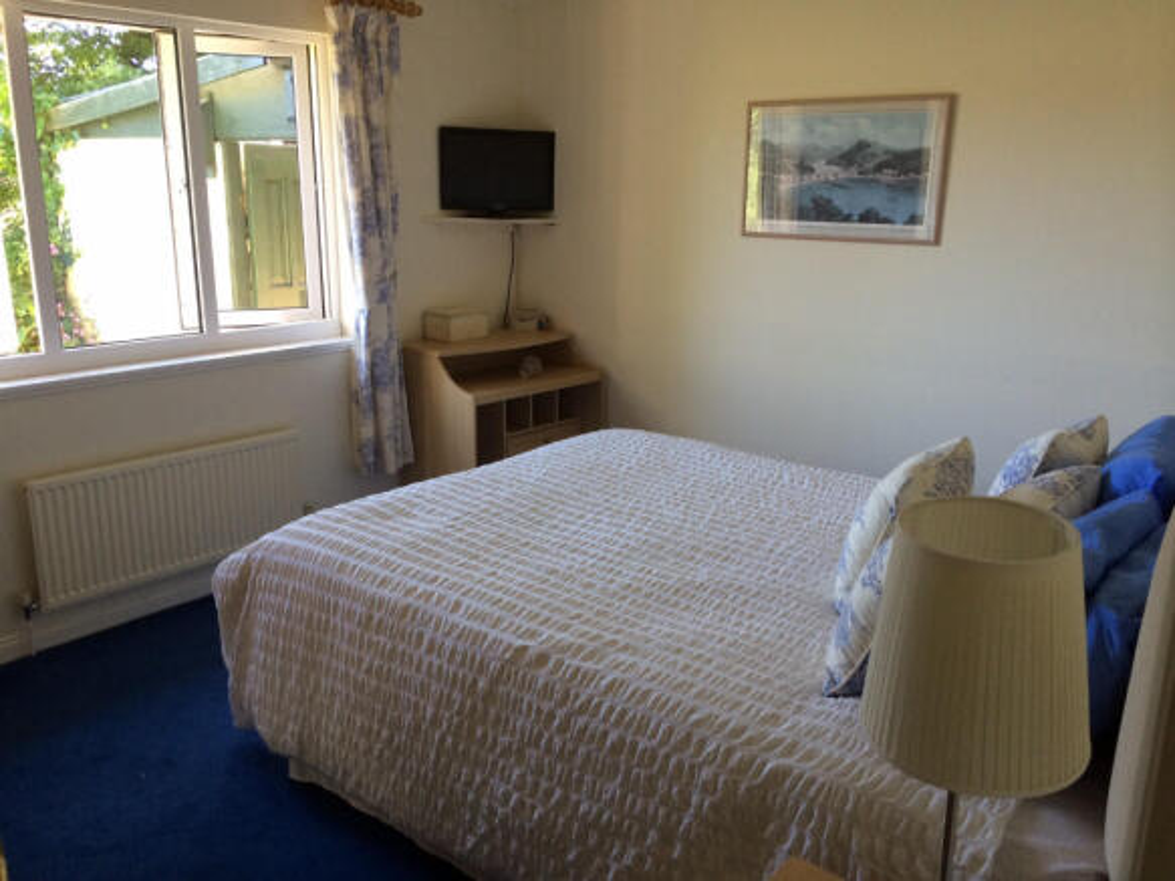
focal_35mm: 30
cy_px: 440
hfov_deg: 60.0
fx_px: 1018
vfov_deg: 46.8
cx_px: 588
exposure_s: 1/30
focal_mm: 4.12
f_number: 2.2
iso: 50
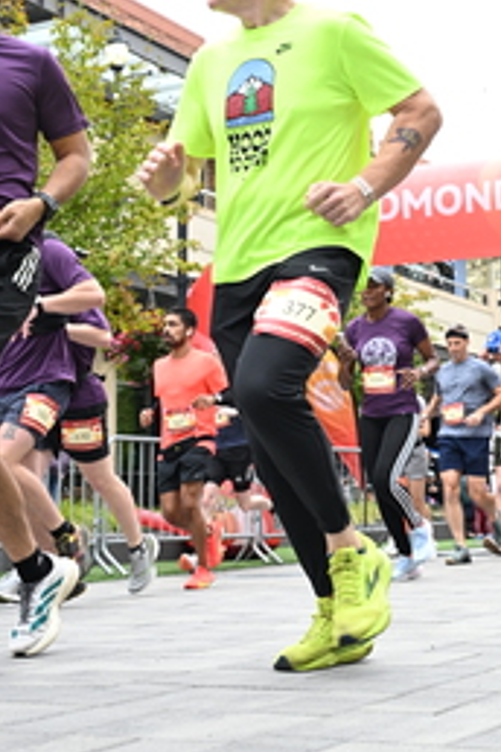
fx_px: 1378
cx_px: 447
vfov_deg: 30.4
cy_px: 283
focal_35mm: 66
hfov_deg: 20.2
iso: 2000
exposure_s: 1/640
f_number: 4
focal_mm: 31
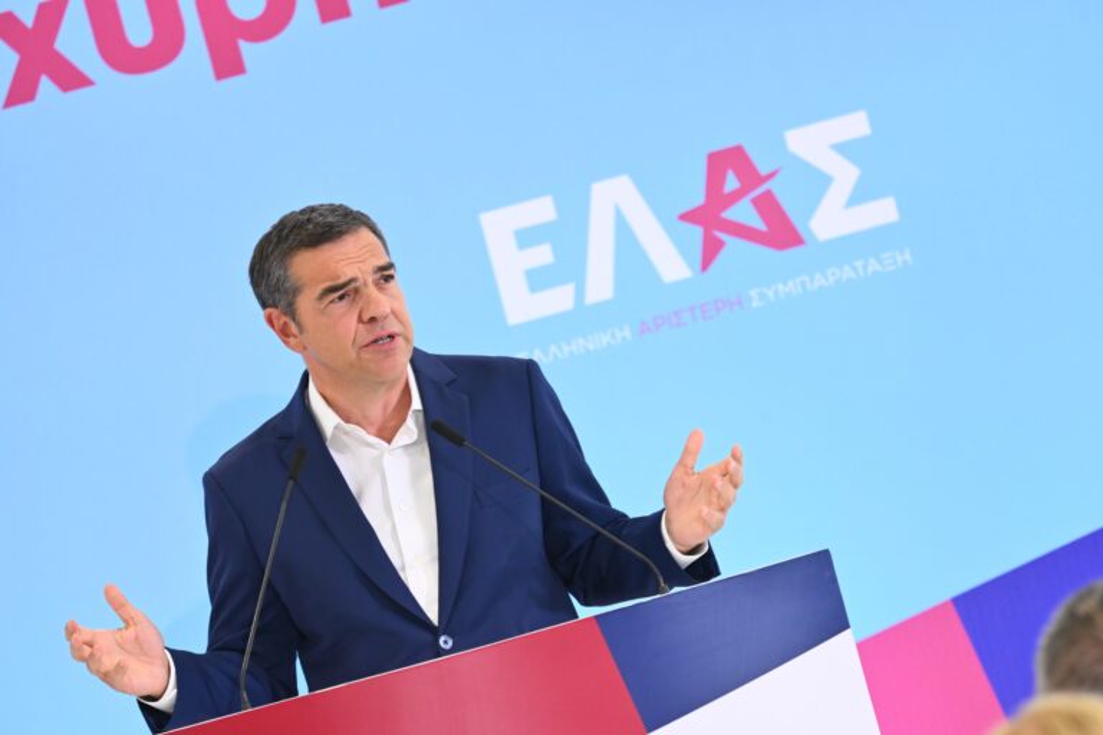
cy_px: 368
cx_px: 552
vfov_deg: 5.5
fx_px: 7659
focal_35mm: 250
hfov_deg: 8.2
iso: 2800
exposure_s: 1/125
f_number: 5.6
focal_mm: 250
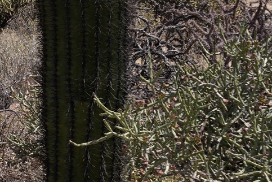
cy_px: -81
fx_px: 1126
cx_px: -281
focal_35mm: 149
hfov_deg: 12.1
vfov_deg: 9.0
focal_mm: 36
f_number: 18
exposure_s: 1/80
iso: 100
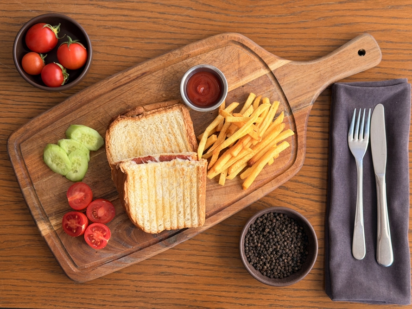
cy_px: 154
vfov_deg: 30.3
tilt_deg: -86.4
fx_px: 571
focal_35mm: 48
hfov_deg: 39.7
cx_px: 206
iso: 64
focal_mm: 6.76
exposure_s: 1/466
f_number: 1.78
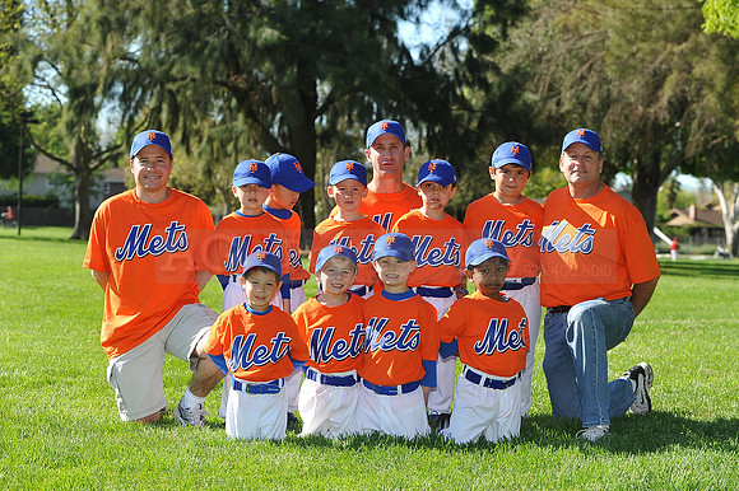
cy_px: 246
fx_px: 1764
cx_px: 370
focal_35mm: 86
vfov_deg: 15.9
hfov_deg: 23.7
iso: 200
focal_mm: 86
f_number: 7.1
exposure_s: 1/320
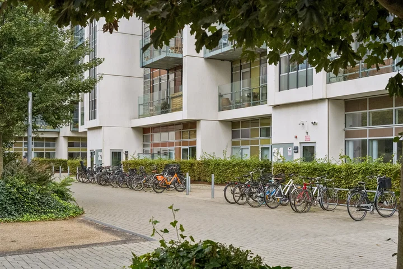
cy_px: 134
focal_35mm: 42
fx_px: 470
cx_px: 202
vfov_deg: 31.9
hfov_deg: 46.4
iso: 2500
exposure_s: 1/1600
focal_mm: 42
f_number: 7.1
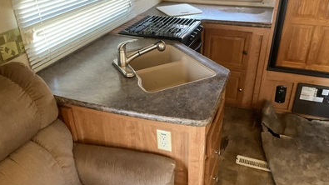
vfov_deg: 36.7
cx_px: 165
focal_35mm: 32
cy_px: 92
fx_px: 279
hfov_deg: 61.0
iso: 320
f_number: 1.8
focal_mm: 3
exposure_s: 1/51
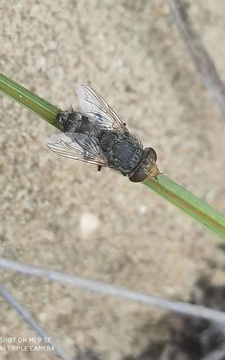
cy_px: 180
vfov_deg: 66.5
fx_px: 275
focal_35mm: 28
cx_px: 92
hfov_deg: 44.4
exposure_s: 1/120
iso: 124
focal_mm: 4.77
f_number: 1.75
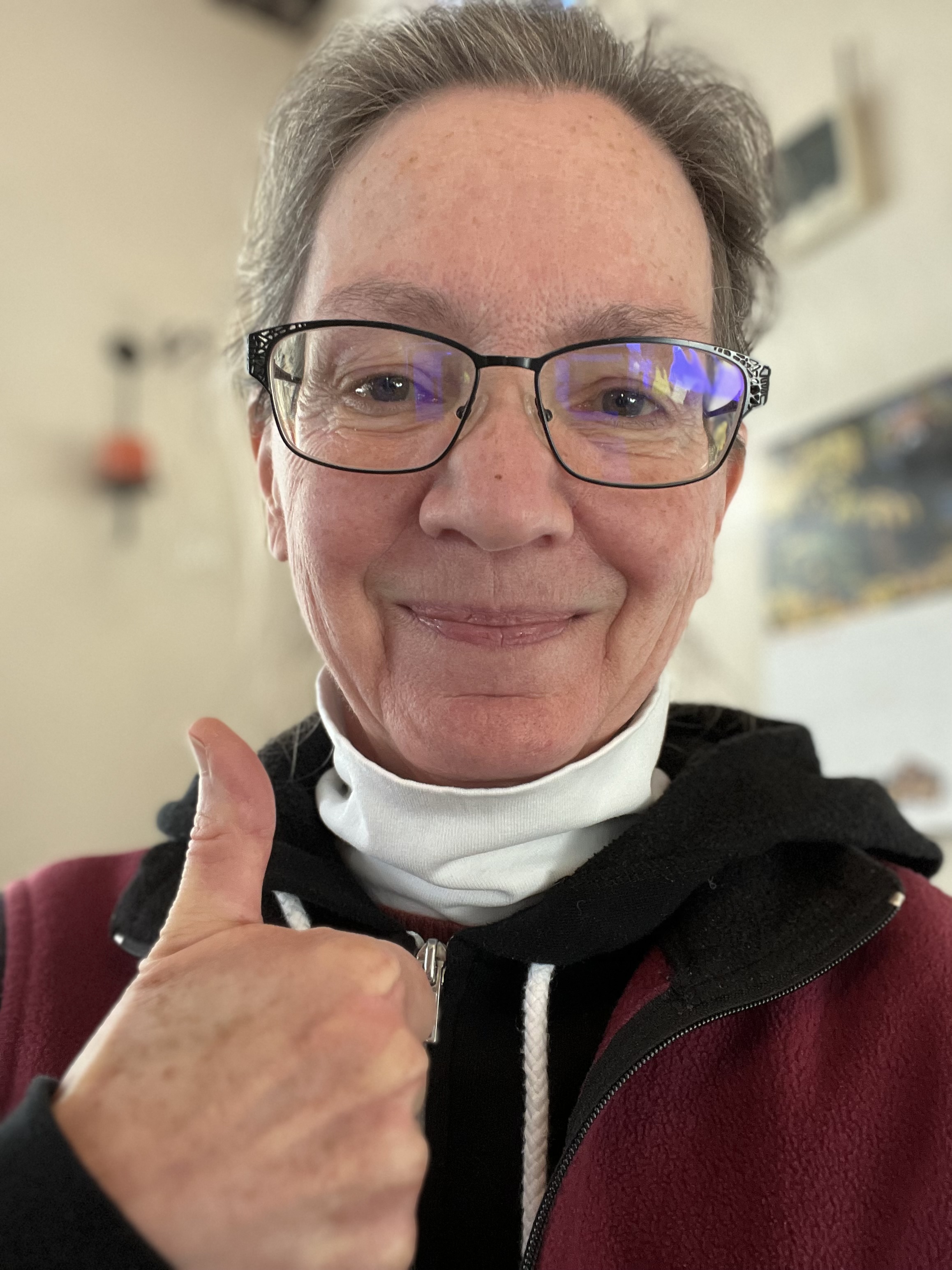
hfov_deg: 46.8
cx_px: 476
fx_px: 1100
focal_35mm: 30
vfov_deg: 60.0
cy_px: 635
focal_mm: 2.71
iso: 250
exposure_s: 1/60
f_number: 2.2
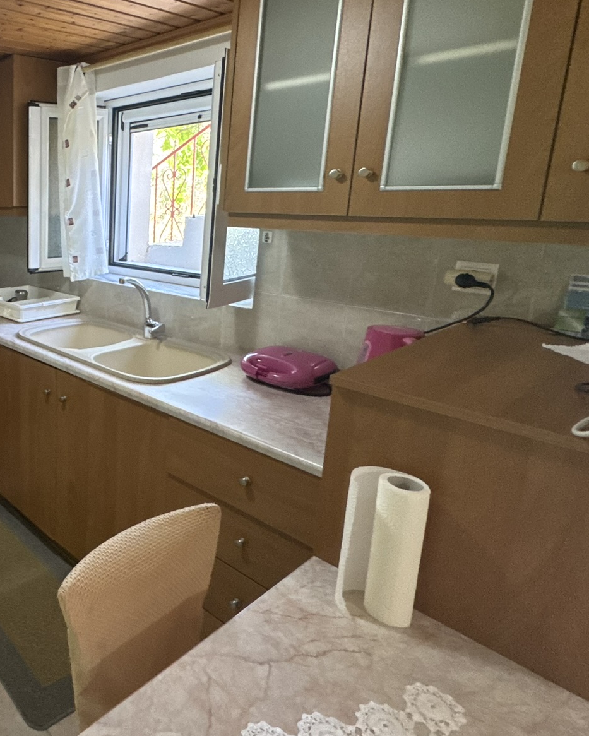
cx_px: -16
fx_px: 523
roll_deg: +1.0
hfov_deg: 47.4
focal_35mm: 24
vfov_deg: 69.6
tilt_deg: -11.4
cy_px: 295
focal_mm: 2.22
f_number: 2.2
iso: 500
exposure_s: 1/60
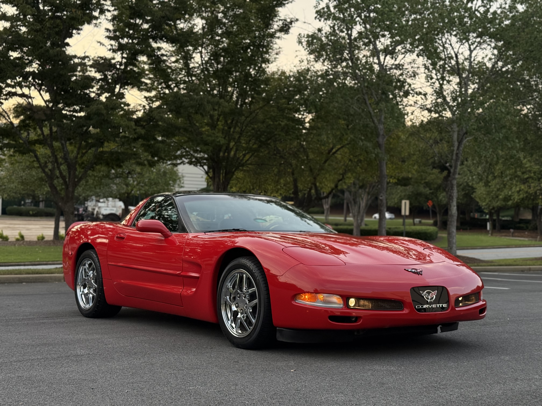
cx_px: 271
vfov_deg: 30.3
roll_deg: -0.9
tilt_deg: +1.8
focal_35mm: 48
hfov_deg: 39.7
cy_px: 203
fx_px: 752
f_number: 1.78
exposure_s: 1/398
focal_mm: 6.76
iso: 100
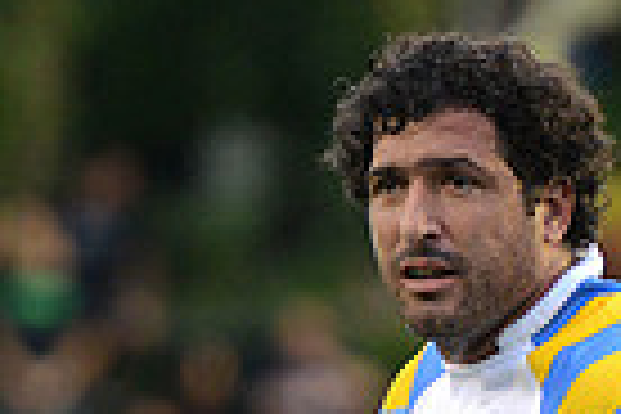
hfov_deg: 1.8
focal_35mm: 1132
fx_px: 19525
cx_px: 513
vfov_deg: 1.2
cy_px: 830
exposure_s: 1/500
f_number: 4
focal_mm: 270
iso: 2000
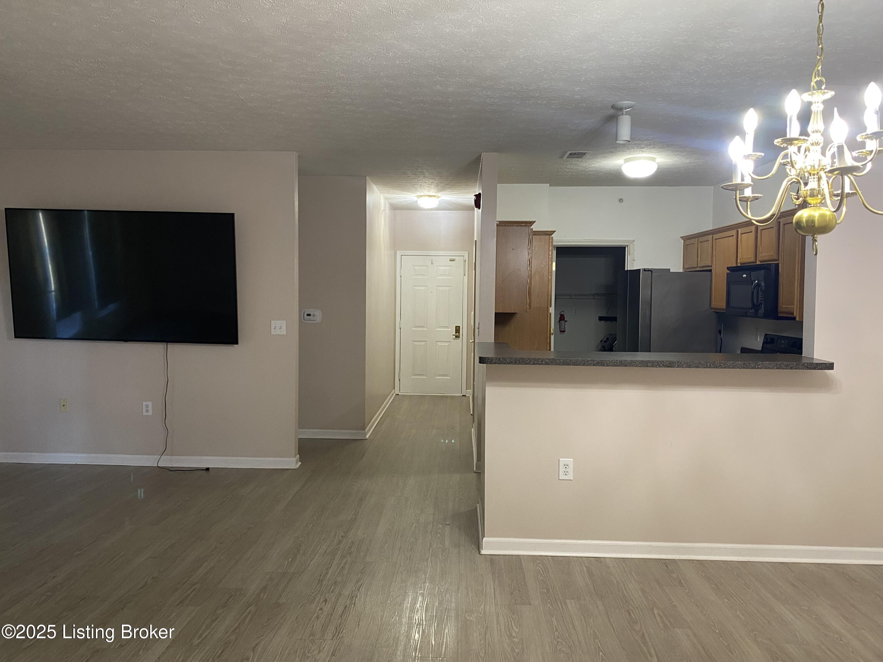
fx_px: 663
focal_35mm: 26
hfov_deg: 67.3
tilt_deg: -2.6
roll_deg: -0.8
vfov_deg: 53.1
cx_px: 442
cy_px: 331
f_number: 1.8
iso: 200
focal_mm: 4.25
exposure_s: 1/60
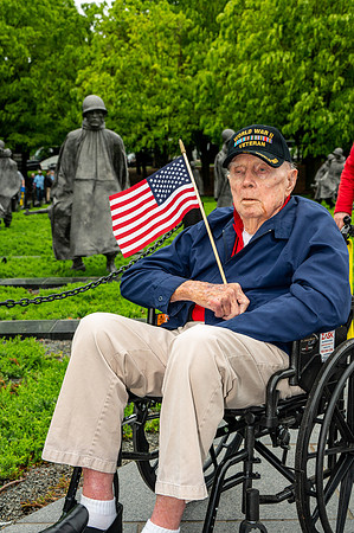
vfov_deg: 44.5
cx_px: 177
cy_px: 266
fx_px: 650
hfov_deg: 30.4
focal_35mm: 44
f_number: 8
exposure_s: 1/640
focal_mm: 44
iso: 1100
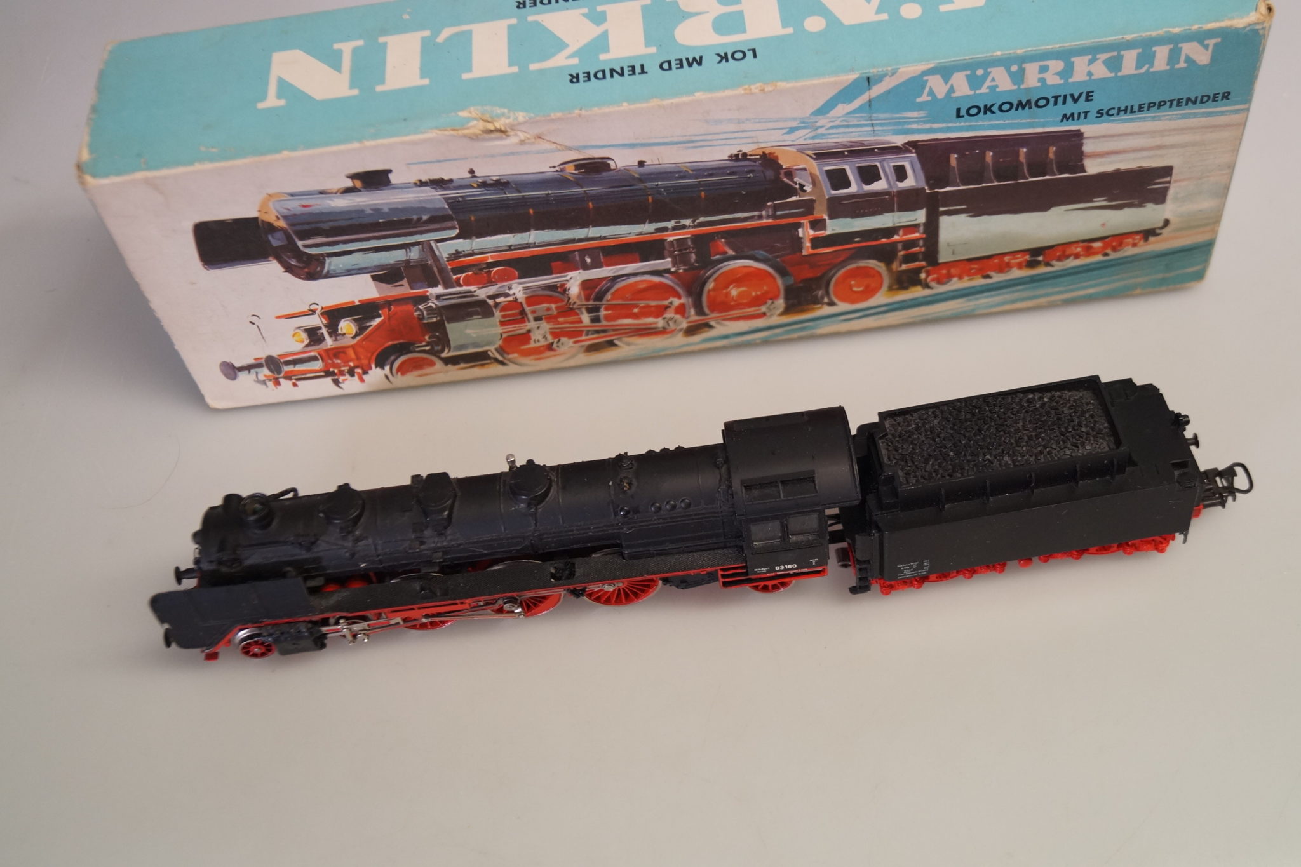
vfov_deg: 31.9
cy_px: 434
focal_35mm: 42
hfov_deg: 46.4
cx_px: 650
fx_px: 1518
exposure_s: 1/160
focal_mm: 28
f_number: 4.5
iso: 640
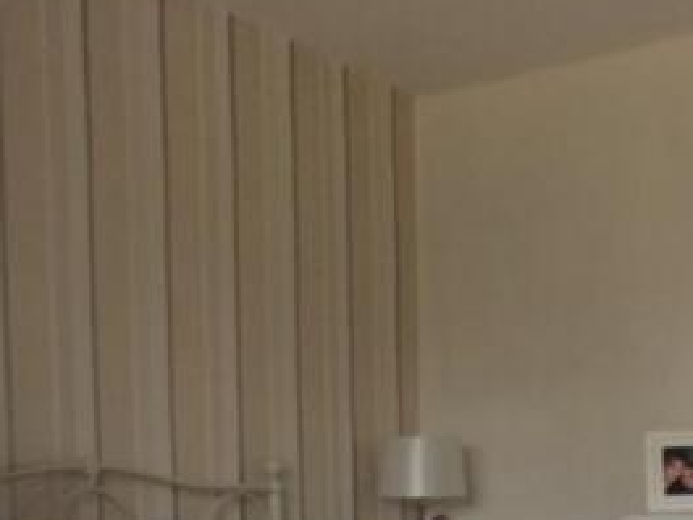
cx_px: 408
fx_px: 1281
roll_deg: +1.5
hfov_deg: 30.2
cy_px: 542
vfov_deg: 21.9
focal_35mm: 64
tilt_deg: -2.5
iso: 64
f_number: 2.2
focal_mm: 4.15
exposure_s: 1/33
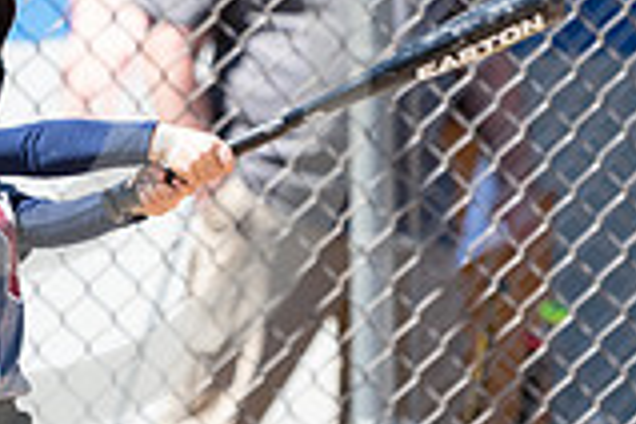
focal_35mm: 640
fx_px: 11306
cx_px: -48
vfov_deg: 2.1
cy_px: 210
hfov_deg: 3.2
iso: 200
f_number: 3.2
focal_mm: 175
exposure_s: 1/1600
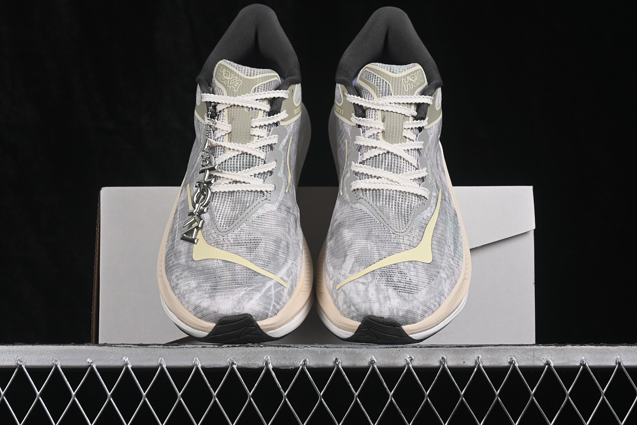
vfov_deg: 18.2
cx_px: 318
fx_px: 1327
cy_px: 212
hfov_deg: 27.0
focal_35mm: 75
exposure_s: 1/80
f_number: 8
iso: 160
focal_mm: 50
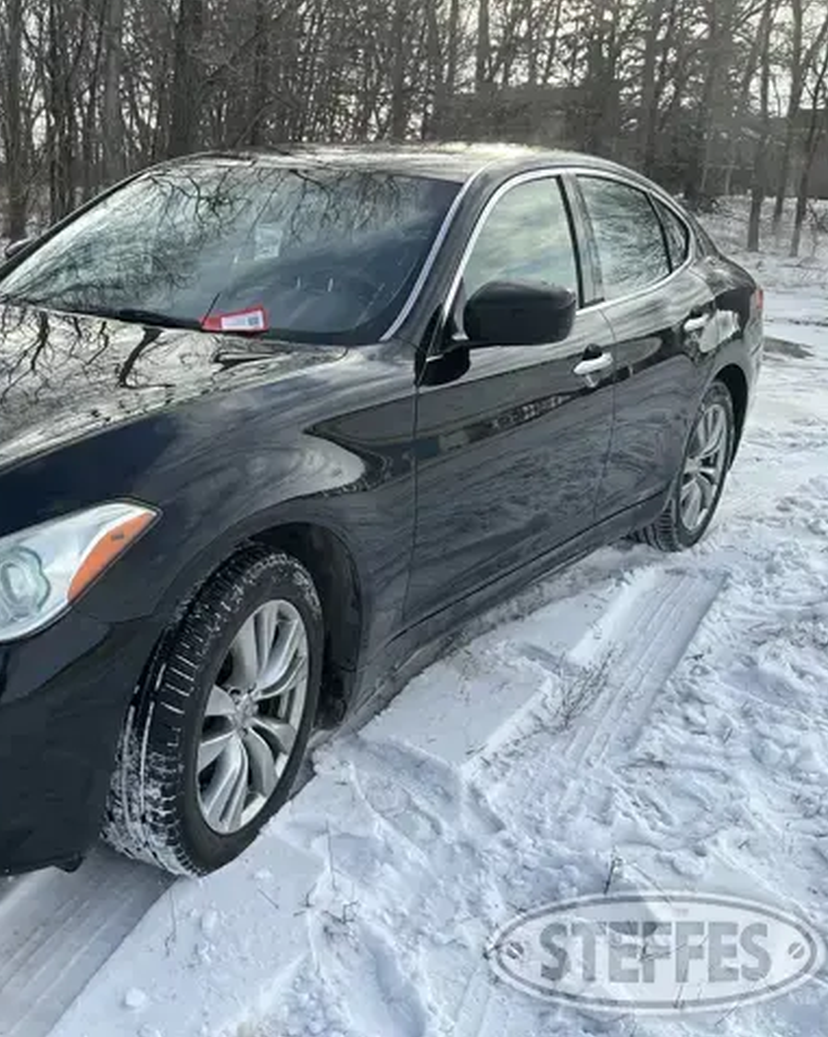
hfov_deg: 37.8
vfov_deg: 48.0
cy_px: 517
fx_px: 1165
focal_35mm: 38
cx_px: 176
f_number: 1.8
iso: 25
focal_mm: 3
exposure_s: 1/709
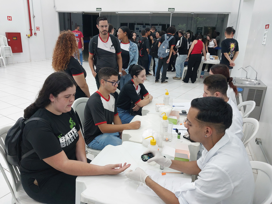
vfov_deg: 46.8
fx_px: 236
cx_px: 136
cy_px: 102
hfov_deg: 60.0
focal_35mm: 30
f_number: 1.8
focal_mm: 4.6
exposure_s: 1/60
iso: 160
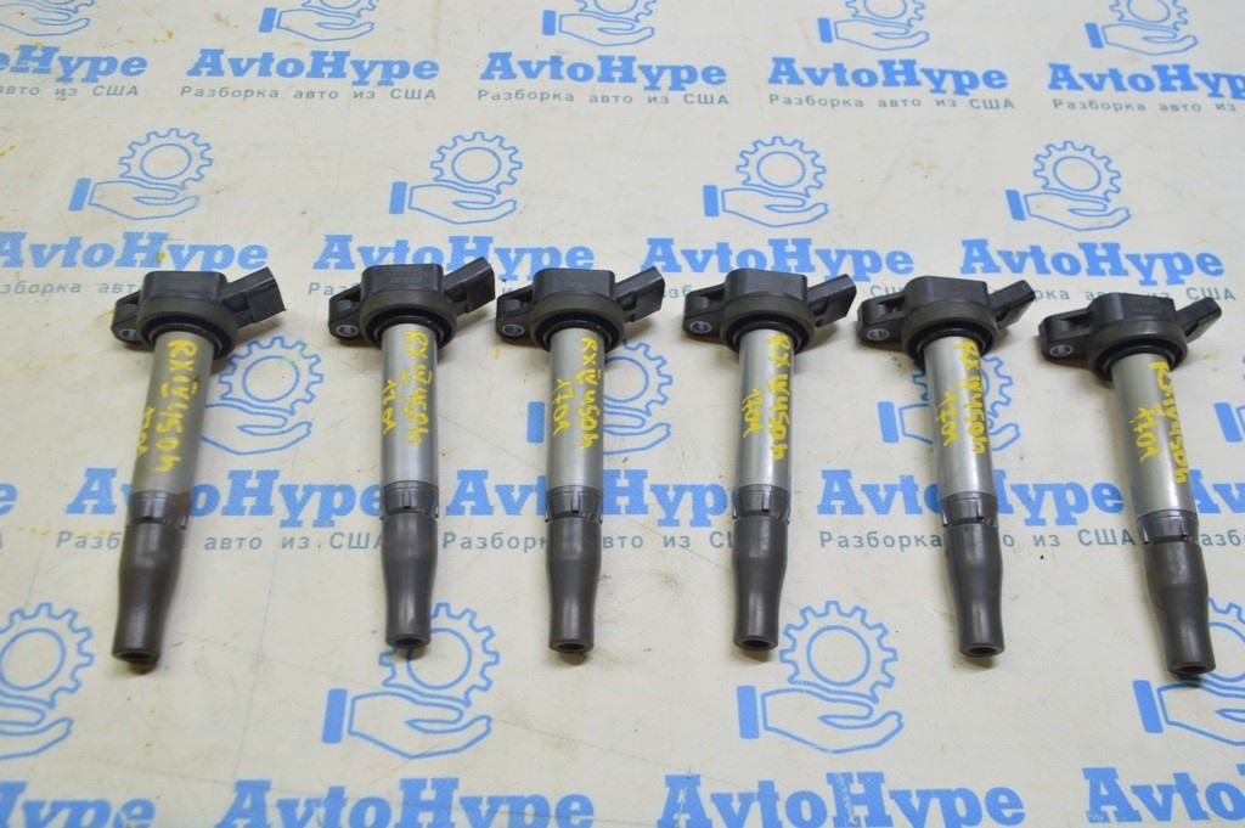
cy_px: 414
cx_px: 622
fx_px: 1140
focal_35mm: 33
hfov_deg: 57.3
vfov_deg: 39.9
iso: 400
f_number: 5.6
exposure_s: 1/25
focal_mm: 22
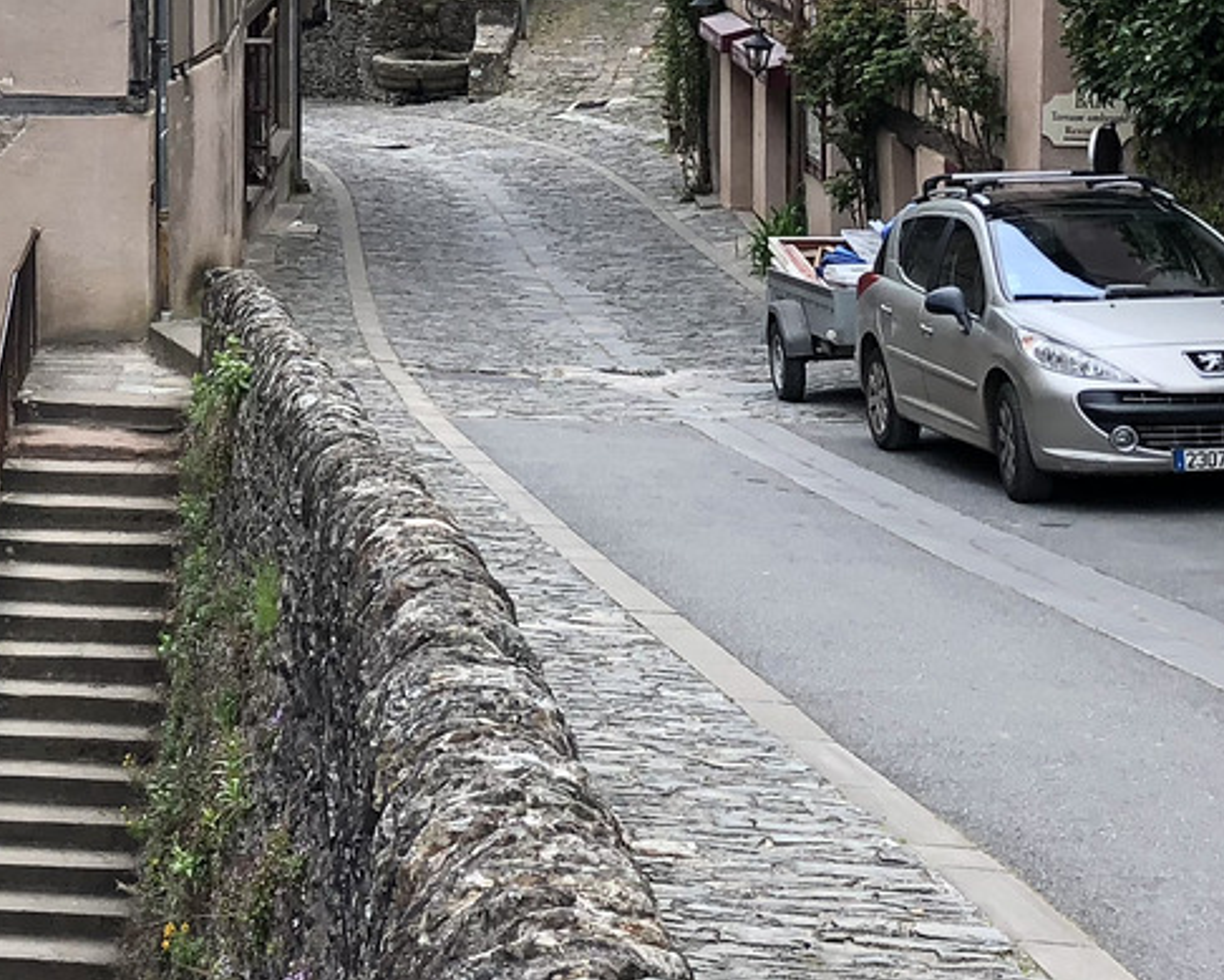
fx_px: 3261
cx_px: 45
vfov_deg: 16.4
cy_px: -166
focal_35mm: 90
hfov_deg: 20.7
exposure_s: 1/180
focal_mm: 4
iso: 20
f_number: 1.8
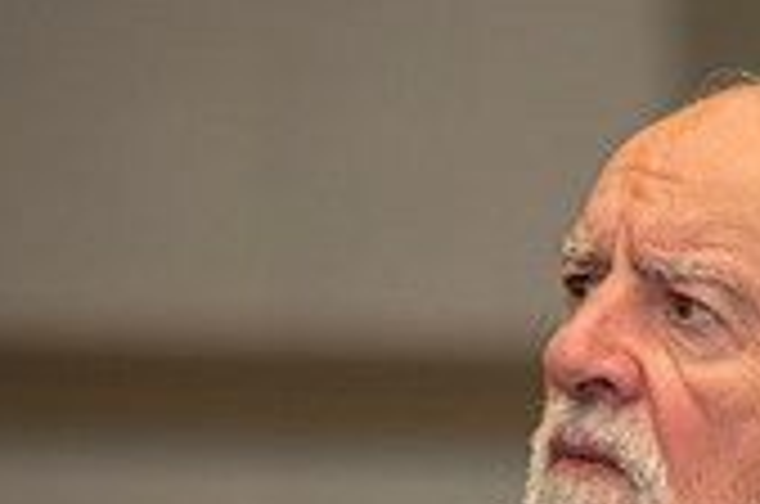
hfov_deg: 3.0
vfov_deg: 2.0
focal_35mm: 688
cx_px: 1183
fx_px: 14497
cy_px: 824
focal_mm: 200
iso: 1250
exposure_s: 1/160
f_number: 2.8
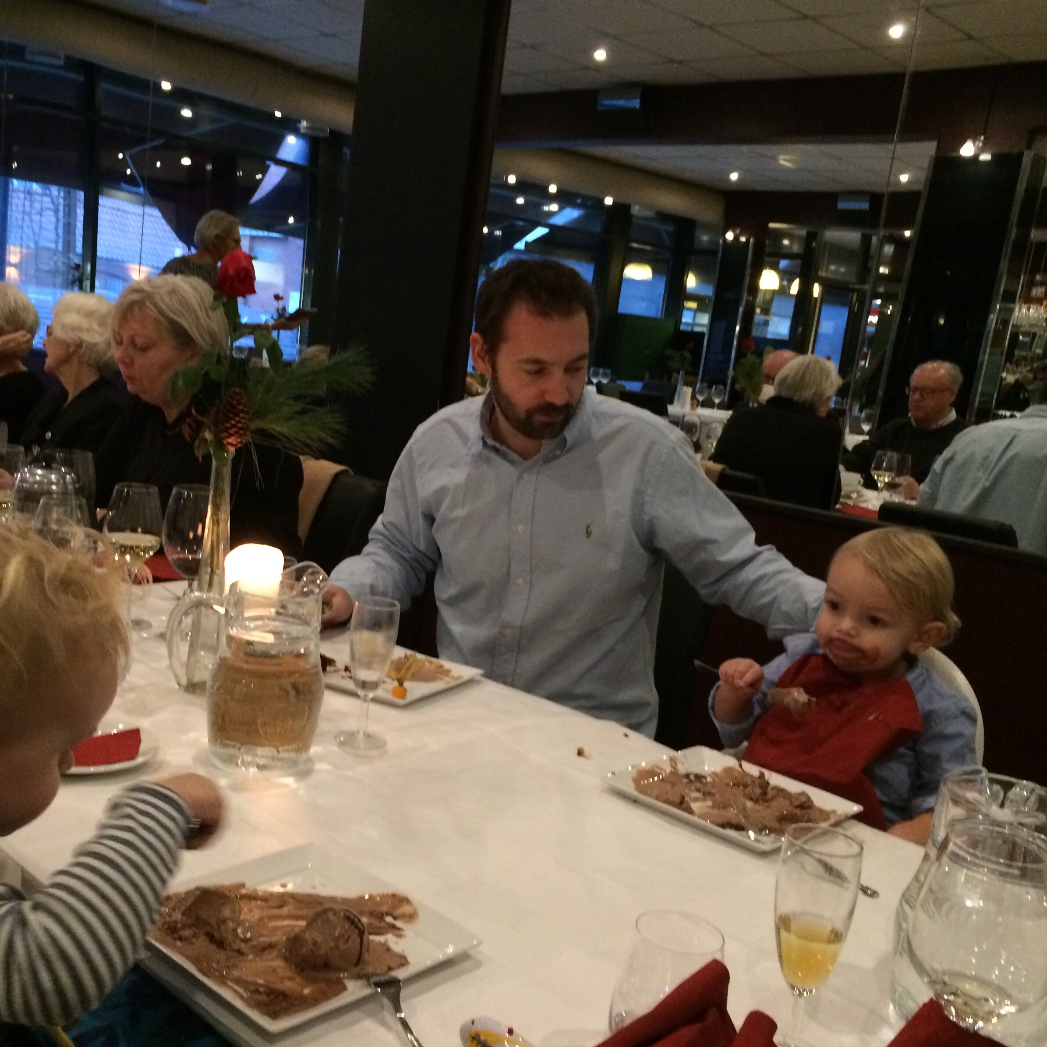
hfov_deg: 47.1
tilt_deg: -9.1
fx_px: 1198
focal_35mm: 35
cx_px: 442
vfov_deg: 47.2
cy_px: 522
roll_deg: -6.8
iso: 320
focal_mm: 4.15
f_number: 2.2
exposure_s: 1/17
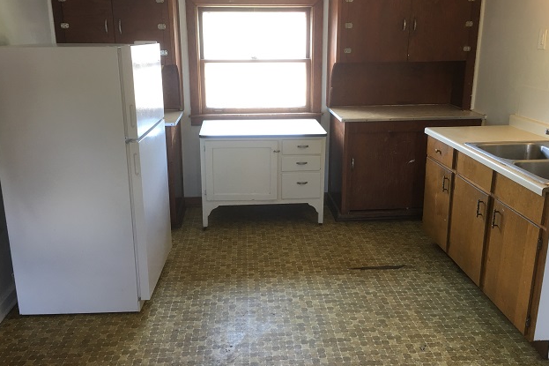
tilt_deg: -13.6
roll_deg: +0.4
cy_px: 159
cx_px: 277
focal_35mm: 31
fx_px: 473
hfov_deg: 60.3
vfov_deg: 42.2
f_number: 2.2
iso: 32
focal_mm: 4.15
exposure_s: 1/15
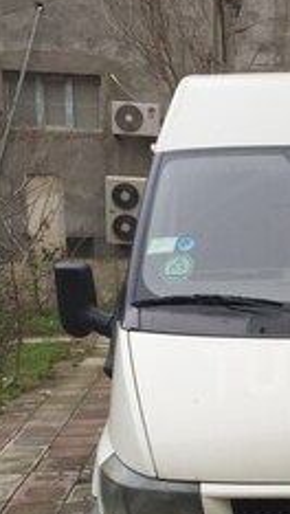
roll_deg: +0.7
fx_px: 914
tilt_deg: -9.7
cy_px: 371
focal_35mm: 67
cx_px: 371
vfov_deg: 31.0
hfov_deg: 17.0
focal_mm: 4.15
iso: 32
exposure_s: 1/618
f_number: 2.2
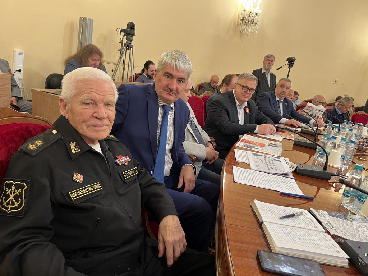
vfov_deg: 53.1
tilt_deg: -14.6
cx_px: 184
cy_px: 138
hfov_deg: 67.3
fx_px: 276
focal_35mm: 26
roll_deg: -9.7
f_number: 1.6
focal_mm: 5.1
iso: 80
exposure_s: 1/50
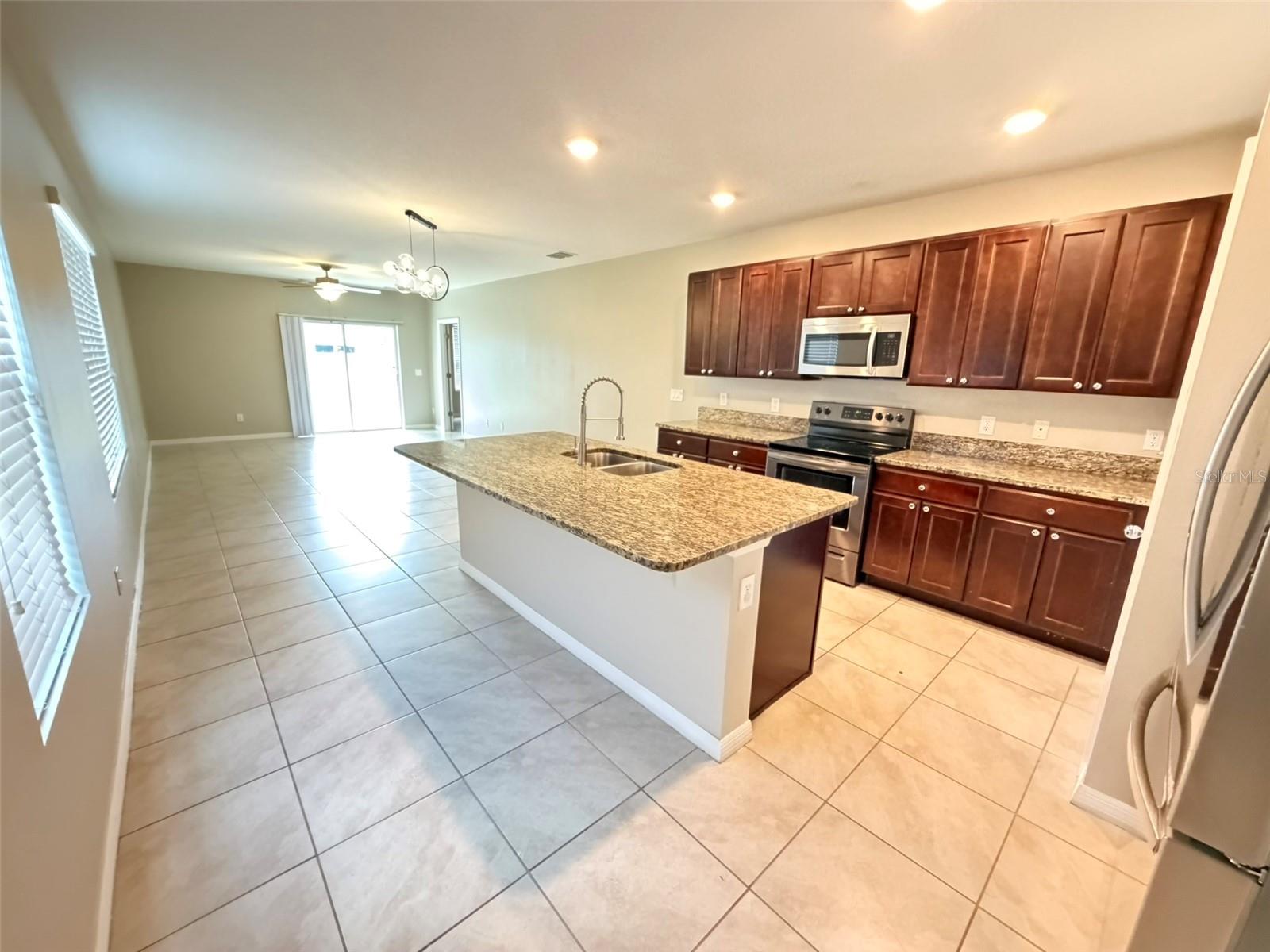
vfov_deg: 85.7
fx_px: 514
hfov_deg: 102.1
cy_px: 476
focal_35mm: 14
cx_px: 635
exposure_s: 1/24
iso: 2500
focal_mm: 2.22
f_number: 2.2
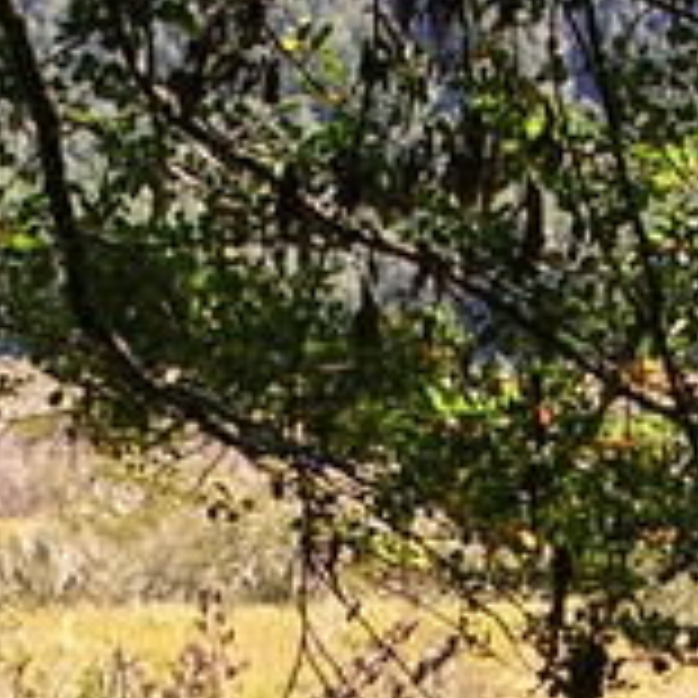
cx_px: 203
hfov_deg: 10.1
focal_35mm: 173
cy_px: 860
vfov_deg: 9.9
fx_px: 3947
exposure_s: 1/245
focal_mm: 5.8
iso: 50
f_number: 2.8
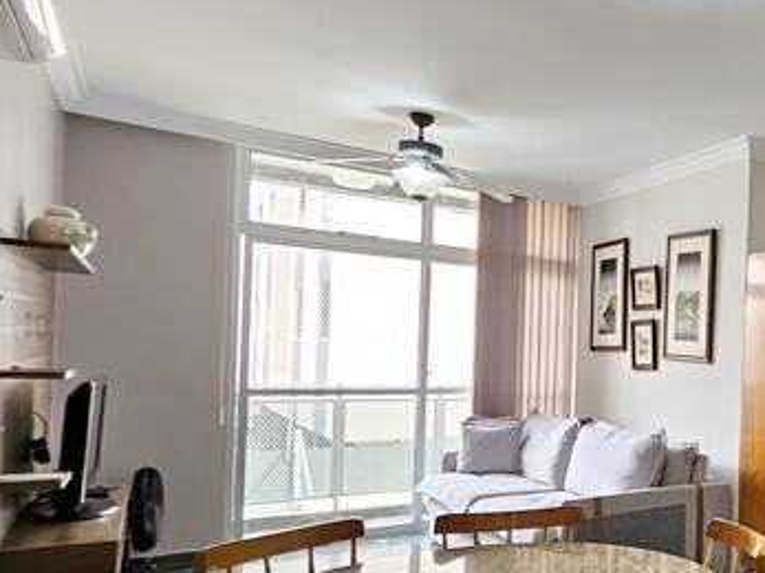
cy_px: 370
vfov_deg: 46.2
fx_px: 663
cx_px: 809
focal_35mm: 30
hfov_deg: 46.9
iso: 160
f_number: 2.2
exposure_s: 1/60
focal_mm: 1.7
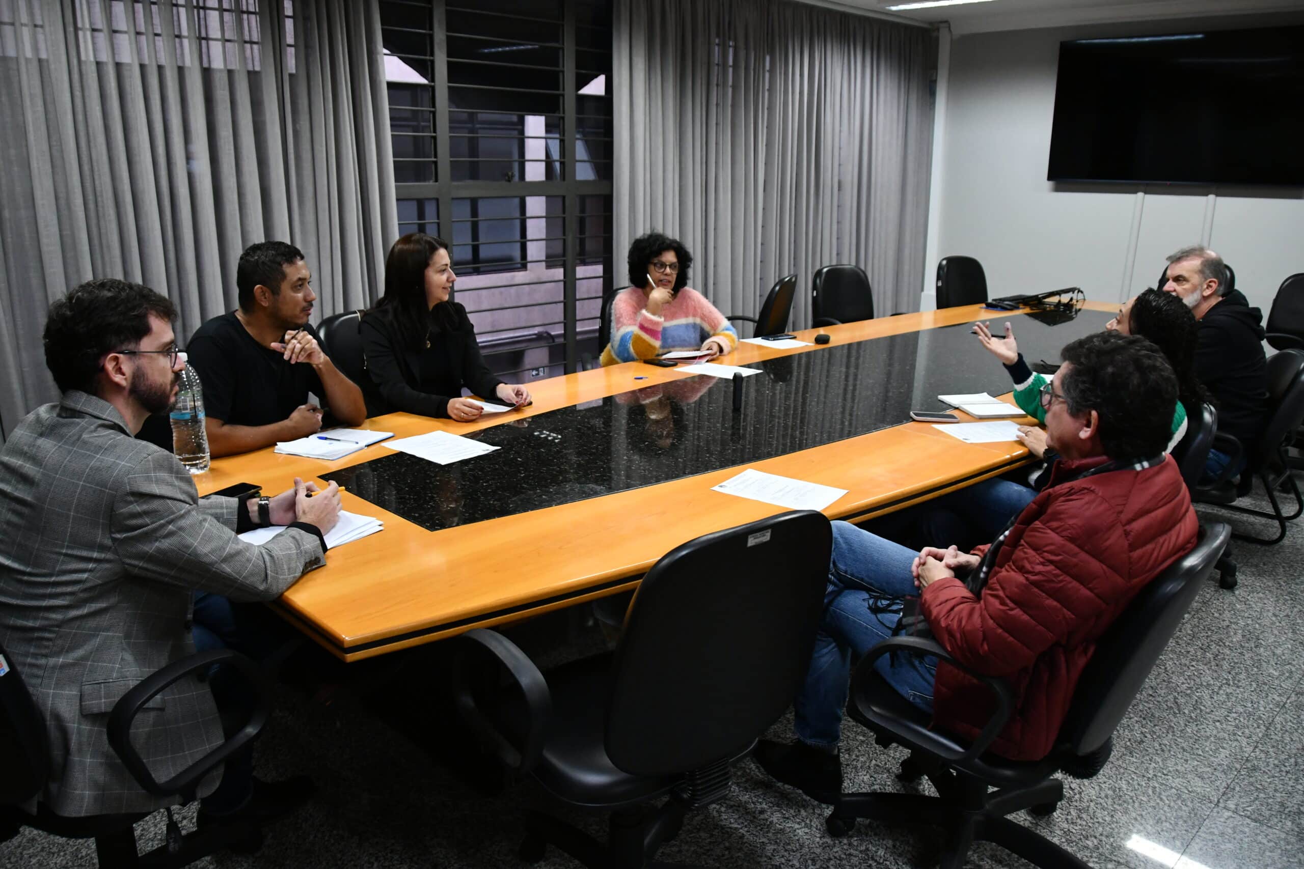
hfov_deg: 67.4
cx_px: 652
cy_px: 434
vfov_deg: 47.9
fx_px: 978
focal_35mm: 27
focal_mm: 18
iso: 2000
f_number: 3.5
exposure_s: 1/125
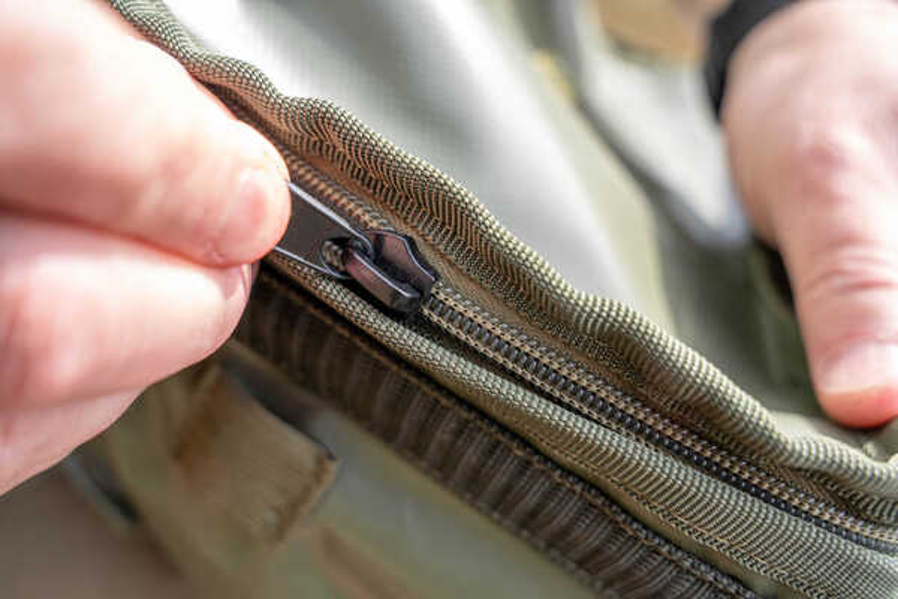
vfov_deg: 43.5
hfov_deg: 61.8
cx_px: 449
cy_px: 300
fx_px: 751
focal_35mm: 30
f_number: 5
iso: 100
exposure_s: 1/100
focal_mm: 30.1
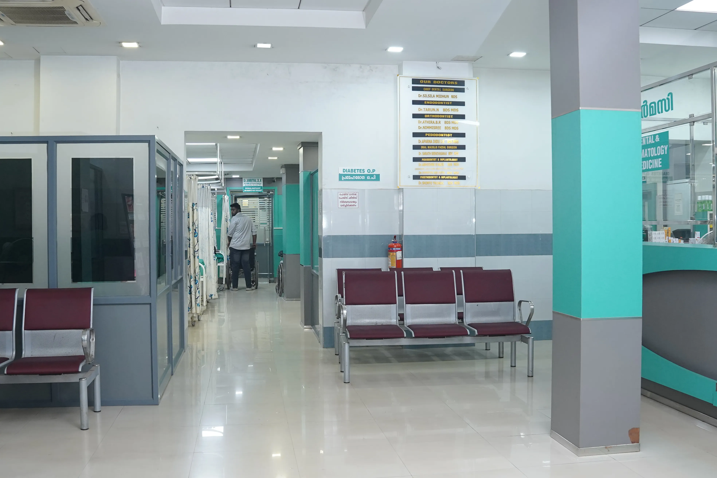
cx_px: 358
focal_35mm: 36
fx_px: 717
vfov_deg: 36.9
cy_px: 239
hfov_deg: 53.1
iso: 2000
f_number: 4
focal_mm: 24
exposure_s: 1/125
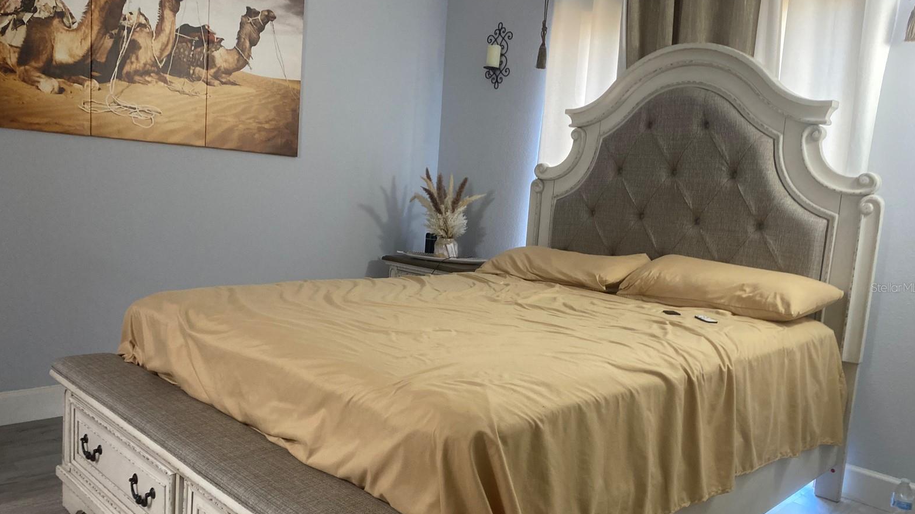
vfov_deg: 40.1
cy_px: 287
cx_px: 458
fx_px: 704
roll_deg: -4.0
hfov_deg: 66.1
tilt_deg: -5.9
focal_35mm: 29
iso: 250
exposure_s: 1/60
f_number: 1.8
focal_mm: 4.25
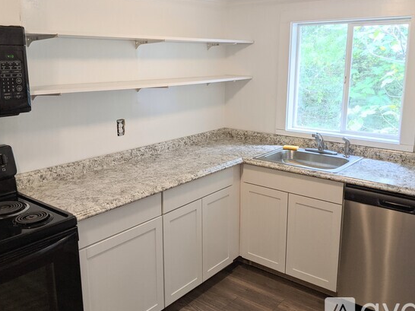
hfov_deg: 55.3
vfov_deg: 42.8
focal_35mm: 33
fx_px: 395
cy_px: 138
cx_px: 194
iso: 101
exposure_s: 1/120
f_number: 1.8
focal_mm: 4.44
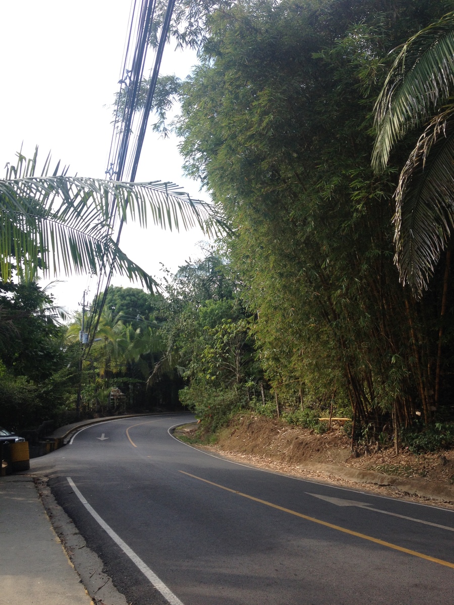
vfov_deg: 52.6
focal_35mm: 35
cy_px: 302
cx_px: 227
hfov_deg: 40.7
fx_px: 612
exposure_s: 1/635
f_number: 2.4
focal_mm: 4.28
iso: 50
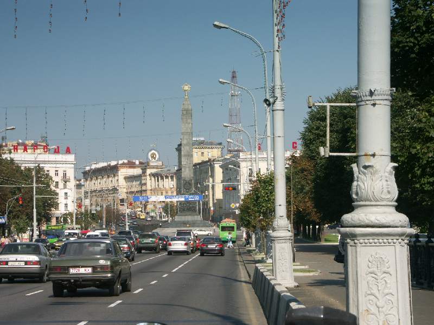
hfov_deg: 17.9
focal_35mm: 110
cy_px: 162
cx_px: 217
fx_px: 1379
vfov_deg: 13.5
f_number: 7.1
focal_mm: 28.23
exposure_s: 1/320
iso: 64
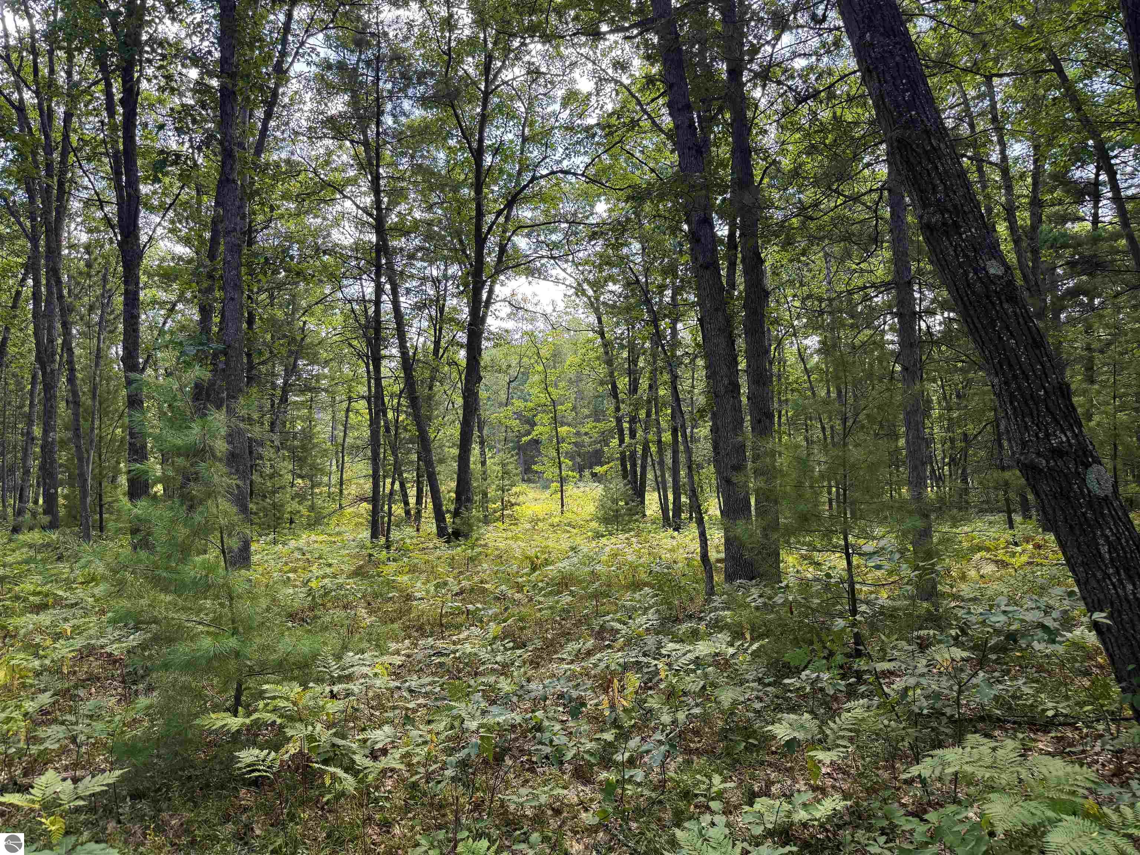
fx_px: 790
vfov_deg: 56.8
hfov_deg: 71.6
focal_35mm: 24
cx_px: 570
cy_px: 428
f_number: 1.78
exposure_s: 1/240
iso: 125
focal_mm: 6.76
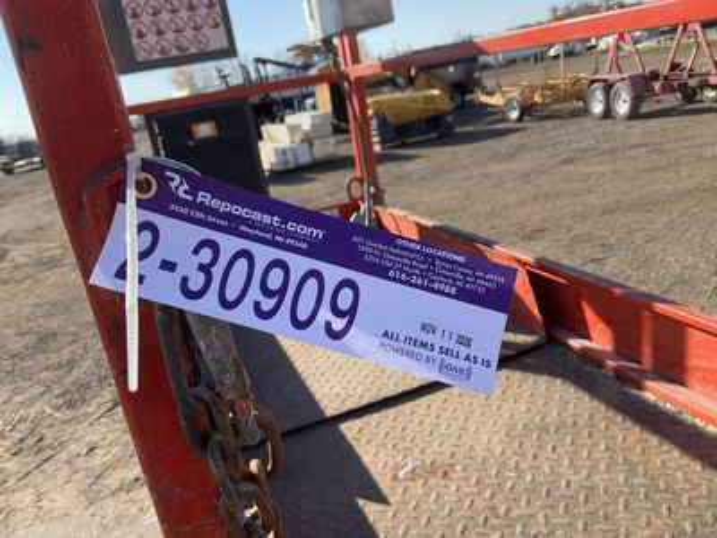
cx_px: 358
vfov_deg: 48.2
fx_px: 601
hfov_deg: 61.7
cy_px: 269
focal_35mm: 29
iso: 25
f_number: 1.8
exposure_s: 1/883
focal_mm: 3
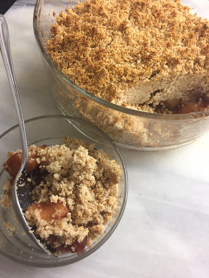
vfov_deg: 61.7
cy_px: 139
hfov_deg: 48.2
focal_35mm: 29
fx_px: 233
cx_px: 104
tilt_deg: -63.5
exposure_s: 1/33
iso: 125
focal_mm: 4.15
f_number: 2.2
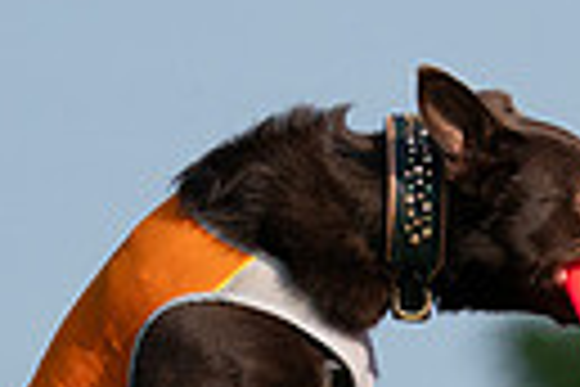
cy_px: 713
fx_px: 29400
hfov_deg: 1.1
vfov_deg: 0.8
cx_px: 540
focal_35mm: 1825
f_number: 6.3
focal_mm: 407
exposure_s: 1/4000
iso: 1000
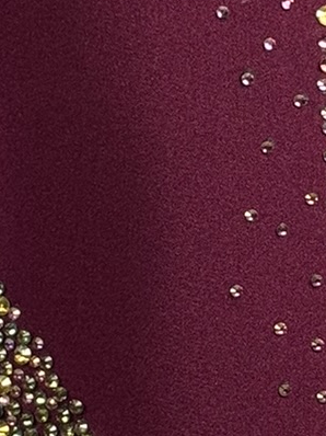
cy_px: 246
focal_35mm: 247
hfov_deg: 6.0
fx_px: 3105
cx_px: 243
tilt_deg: -3.8
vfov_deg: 8.0
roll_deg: +0.2
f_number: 1.78
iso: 80
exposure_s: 1/100
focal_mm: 6.76
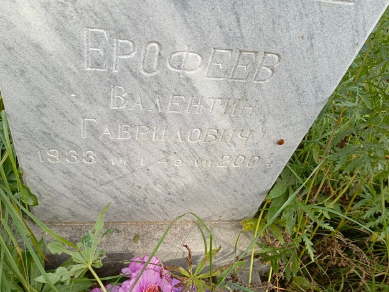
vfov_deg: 44.0
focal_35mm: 32
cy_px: 171
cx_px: 179
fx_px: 360
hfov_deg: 56.7
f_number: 1.69
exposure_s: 1/204
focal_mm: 4.76
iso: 110
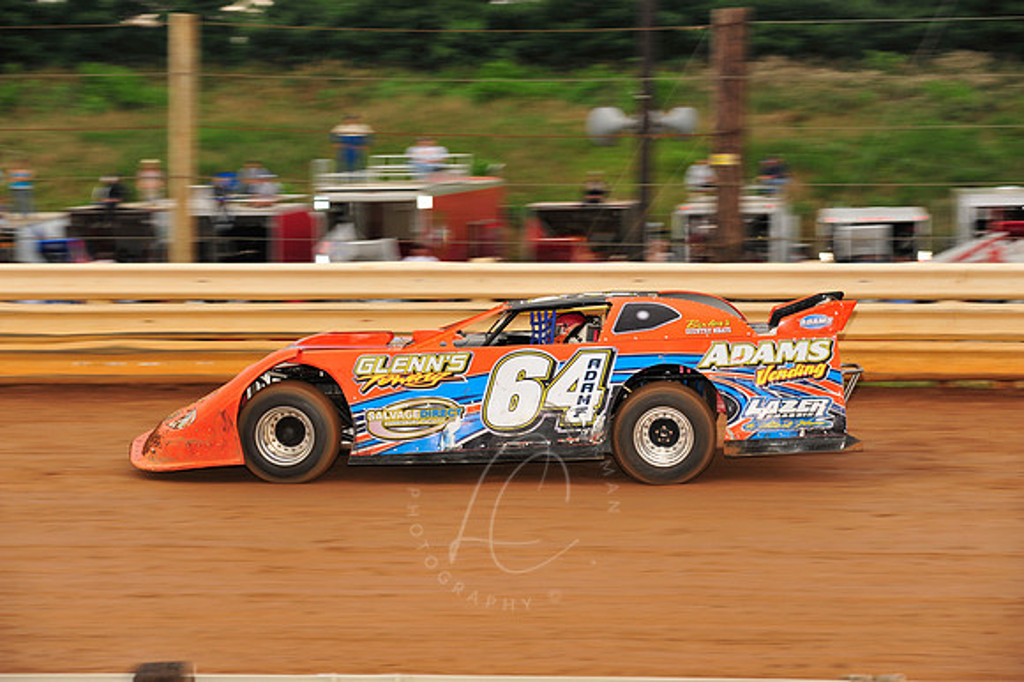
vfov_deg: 11.4
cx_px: 512
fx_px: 3411
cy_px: 341
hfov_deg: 17.1
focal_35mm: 120
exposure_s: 1/320
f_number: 7.1
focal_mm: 120
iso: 640
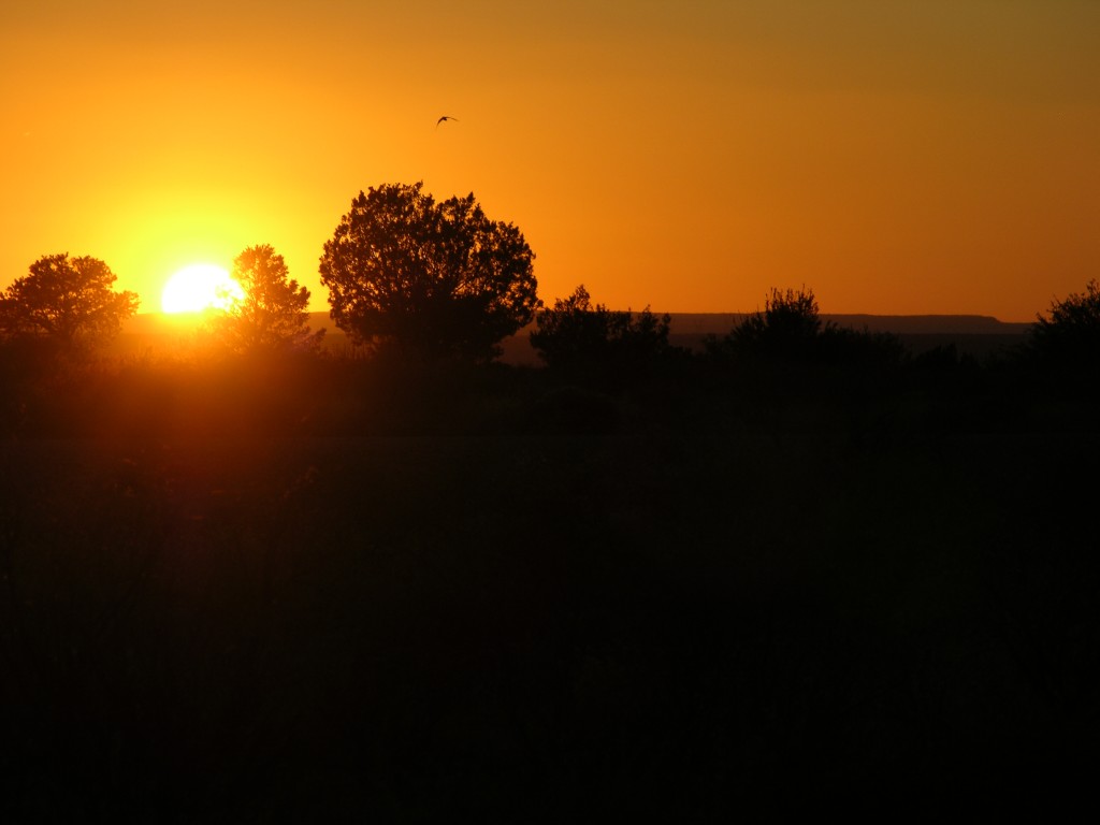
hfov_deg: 7.1
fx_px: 8898
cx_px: 550
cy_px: 412
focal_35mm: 280
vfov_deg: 5.3
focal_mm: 71.2
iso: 50
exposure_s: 1/320
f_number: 6.6
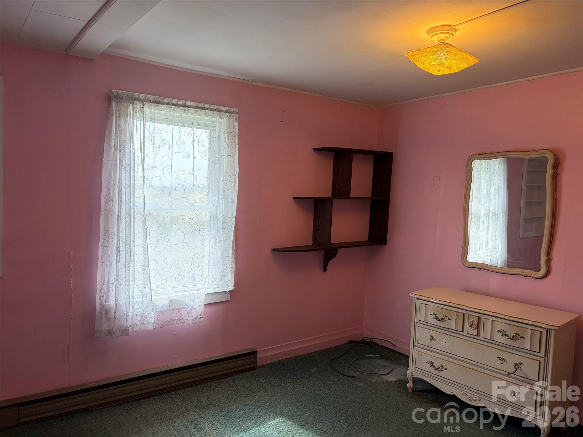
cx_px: 292
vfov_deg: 53.1
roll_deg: -0.9
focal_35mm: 26
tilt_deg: -1.8
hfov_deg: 67.3
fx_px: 438
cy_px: 218
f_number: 1.6
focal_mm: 5.96
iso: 125
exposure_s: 1/175
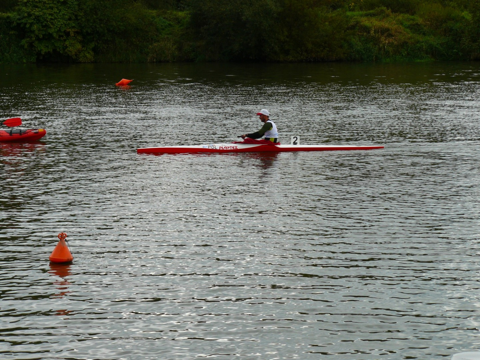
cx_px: 240
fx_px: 1650
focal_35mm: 119
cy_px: 180
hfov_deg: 16.6
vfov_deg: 12.5
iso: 100
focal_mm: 19.9
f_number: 5
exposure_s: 1/200
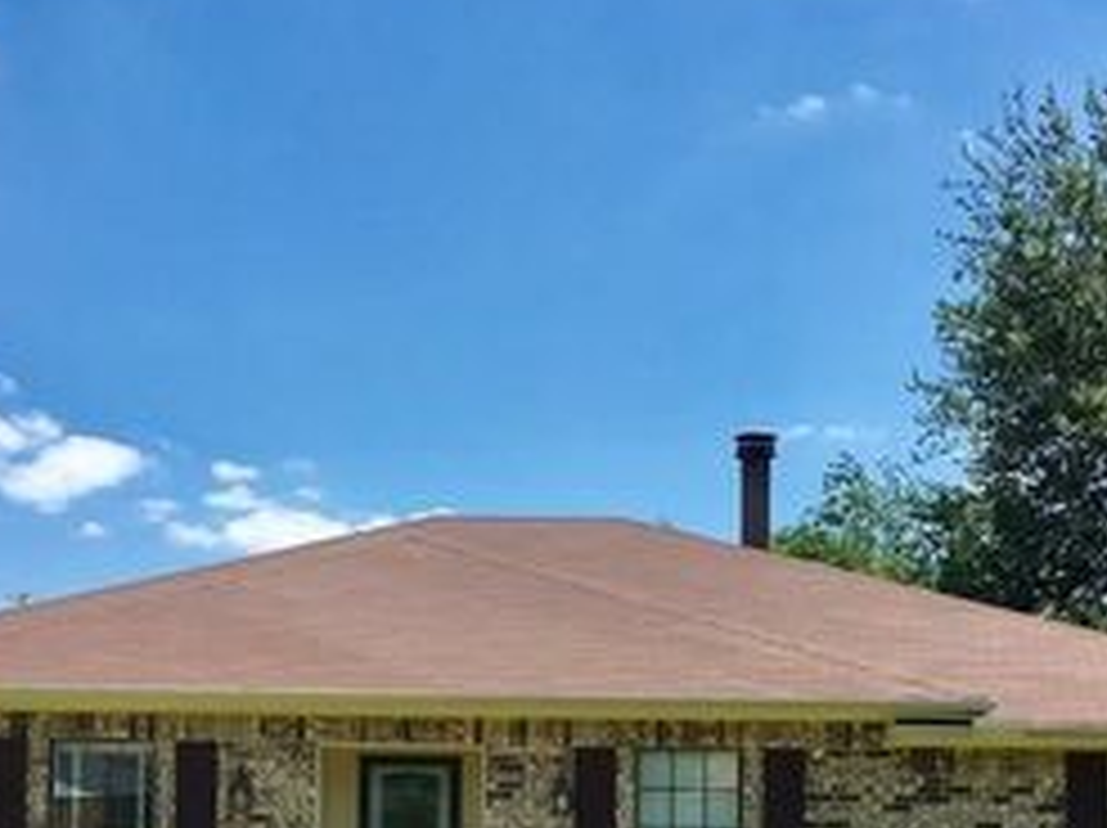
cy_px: 790
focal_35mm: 59
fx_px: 1885
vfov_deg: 23.9
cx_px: 508
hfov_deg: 32.7
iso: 25
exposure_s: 1/1789
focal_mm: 4.15
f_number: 2.2
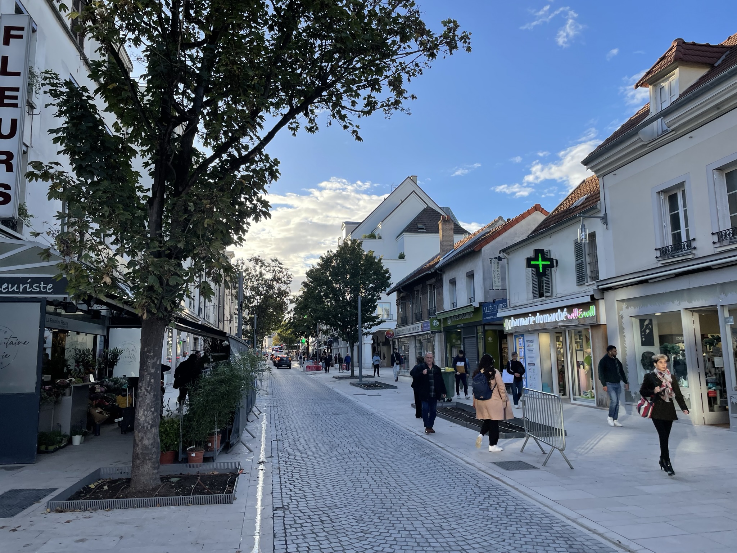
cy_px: 276
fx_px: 554
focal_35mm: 26
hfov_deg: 67.3
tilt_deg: +6.7
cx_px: 368
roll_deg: +0.7
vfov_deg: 53.1
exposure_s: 1/1171
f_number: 1.6
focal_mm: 4.2
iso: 32
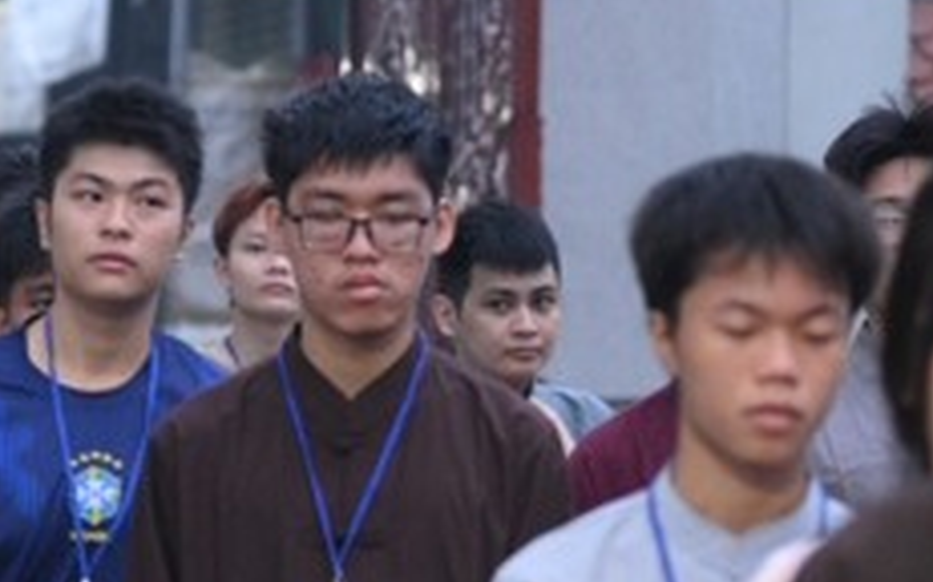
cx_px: 117
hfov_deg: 6.1
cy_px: 550
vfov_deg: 3.8
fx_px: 8741
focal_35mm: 344
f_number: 4
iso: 6400
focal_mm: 120
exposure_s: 1/100
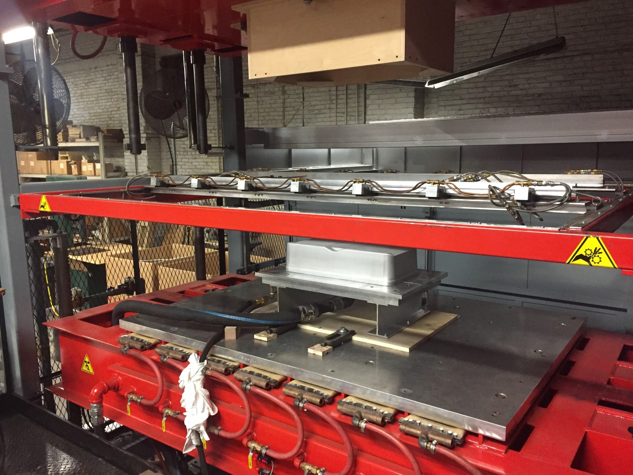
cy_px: 238
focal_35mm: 29
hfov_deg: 61.7
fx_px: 530
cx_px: 316
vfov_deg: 48.2
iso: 250
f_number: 2.2
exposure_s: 1/30
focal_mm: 4.15
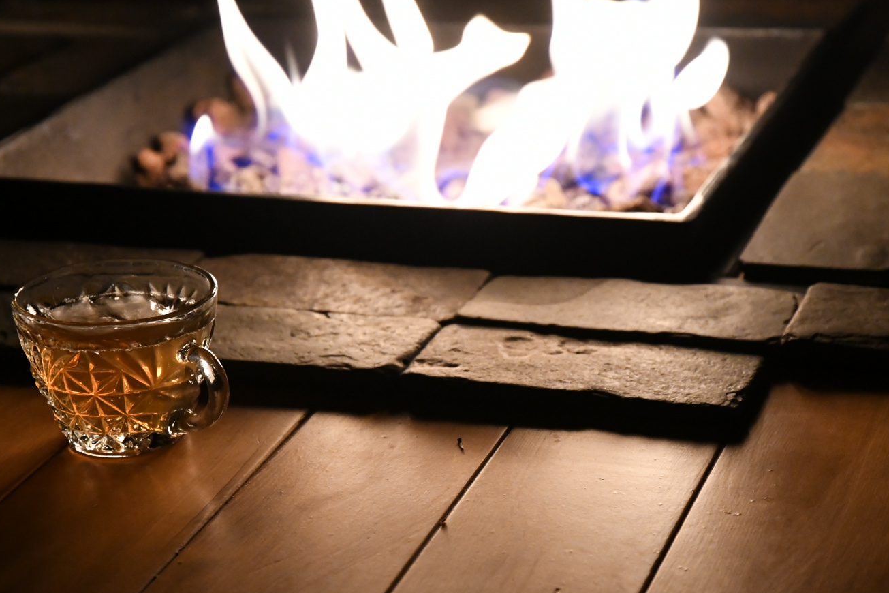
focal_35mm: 108
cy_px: 366
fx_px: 2667
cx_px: 404
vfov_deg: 12.7
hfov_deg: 18.9
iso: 5000
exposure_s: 1/100
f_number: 5
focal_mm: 58
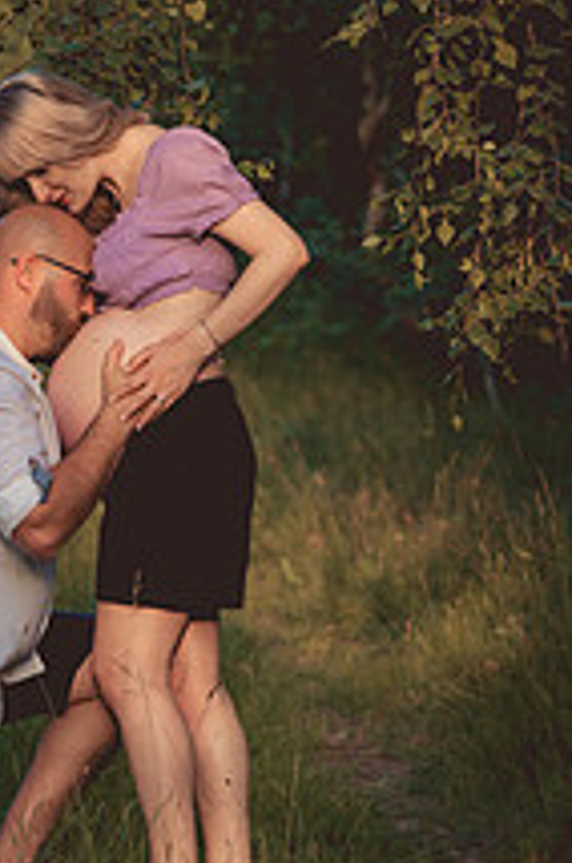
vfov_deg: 11.4
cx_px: -6
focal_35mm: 179
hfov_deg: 7.6
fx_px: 4280
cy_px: 746
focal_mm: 85
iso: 400
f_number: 3.5
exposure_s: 1/1250
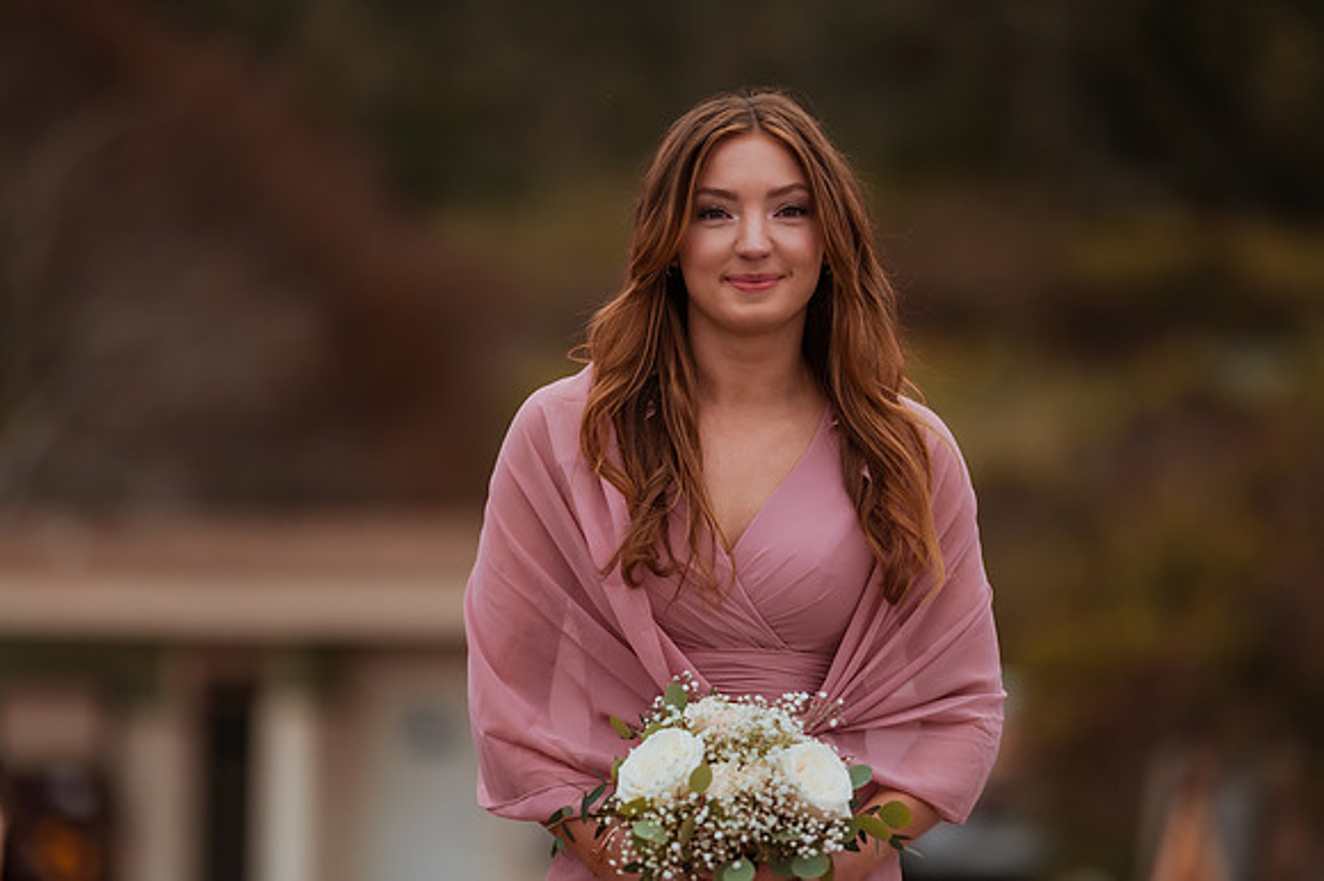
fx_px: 4962
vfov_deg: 10.1
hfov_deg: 15.2
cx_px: 662
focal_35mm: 135
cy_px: 440
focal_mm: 135
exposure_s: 1/3200
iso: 500
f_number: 1.8
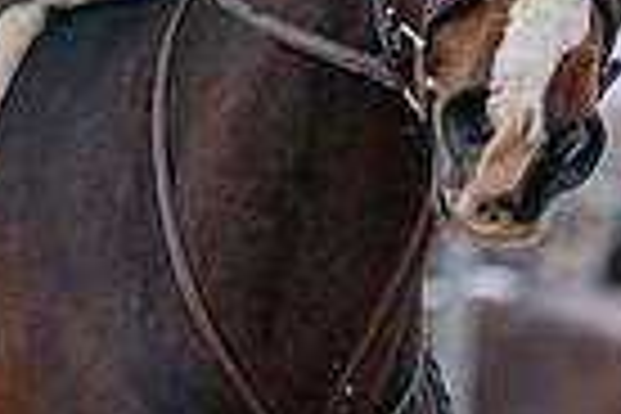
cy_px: -421
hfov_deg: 1.2
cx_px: -58
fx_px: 28960
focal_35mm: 1679
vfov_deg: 0.8
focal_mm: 400
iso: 250
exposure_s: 1/500
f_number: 5.6
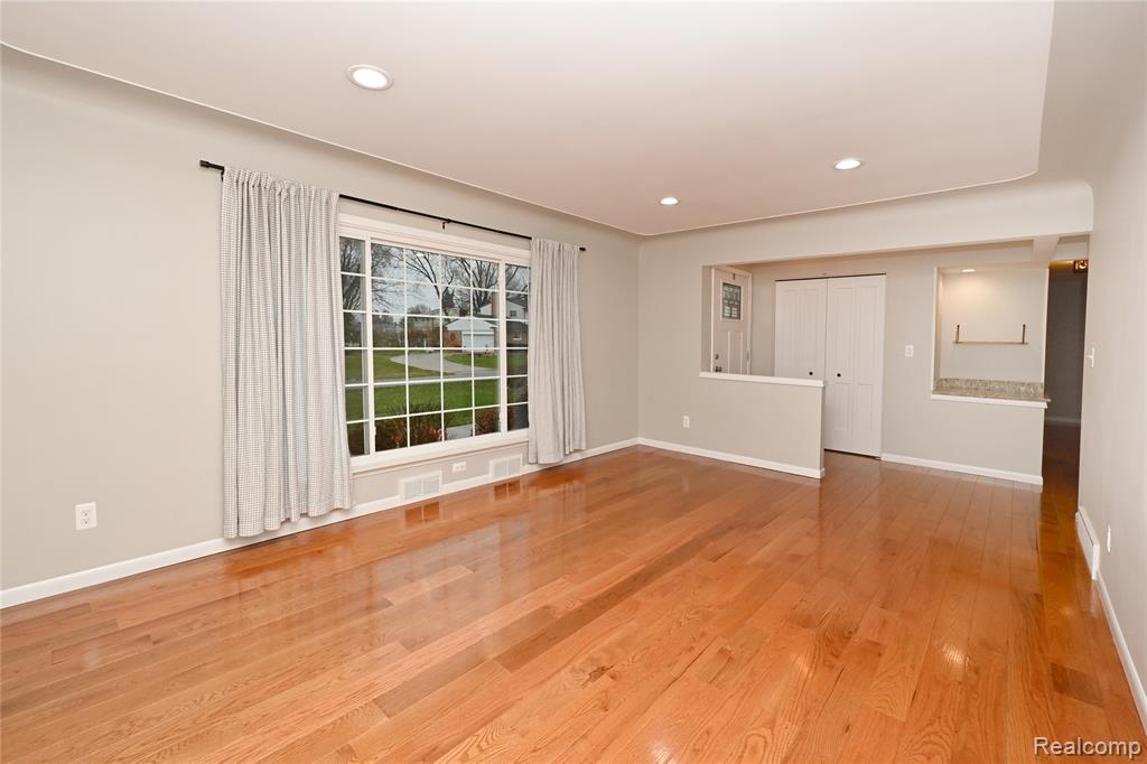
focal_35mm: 14
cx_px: 574
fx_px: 446
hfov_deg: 104.3
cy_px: 382
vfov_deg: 81.2
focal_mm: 14
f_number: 13
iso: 800
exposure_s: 1/60
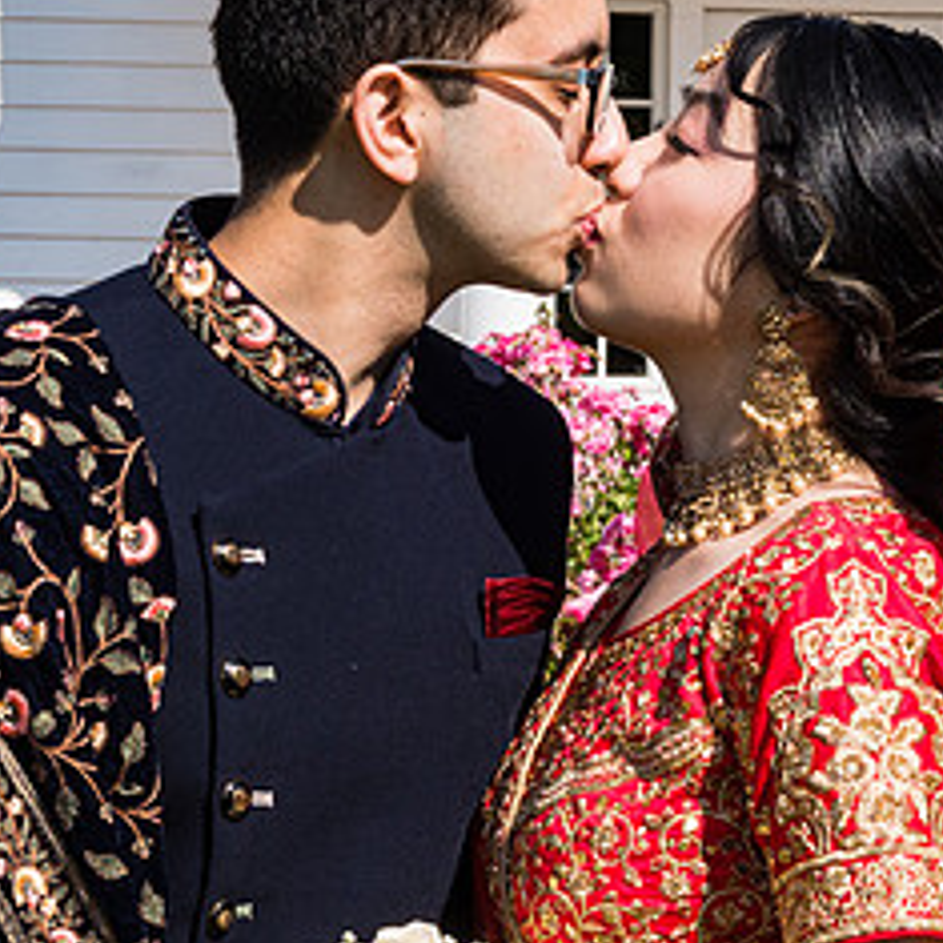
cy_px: 447
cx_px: 633
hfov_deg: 12.5
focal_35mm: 140
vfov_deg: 12.5
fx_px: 4315
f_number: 22
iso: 800
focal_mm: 62
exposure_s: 1/200
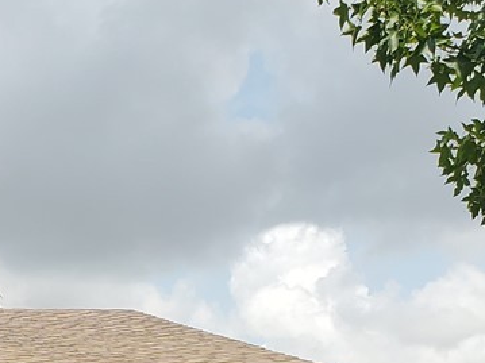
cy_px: 599
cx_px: 74
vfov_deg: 12.0
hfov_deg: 16.8
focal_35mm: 116
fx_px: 1625
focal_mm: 4.3
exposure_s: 1/1657
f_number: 2.4
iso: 50
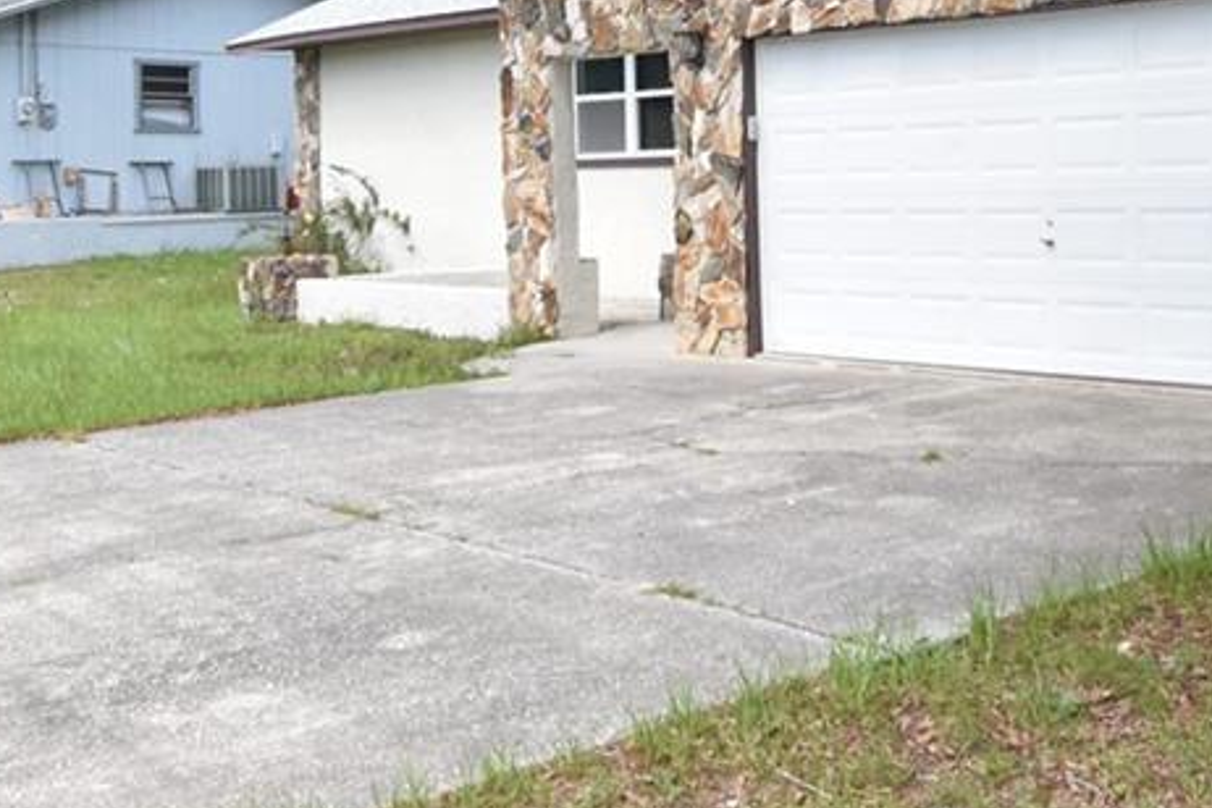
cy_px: 126
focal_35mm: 52
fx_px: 1751
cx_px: 805
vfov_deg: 25.4
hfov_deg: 37.8
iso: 800
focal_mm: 10
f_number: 3.5
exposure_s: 1/3000
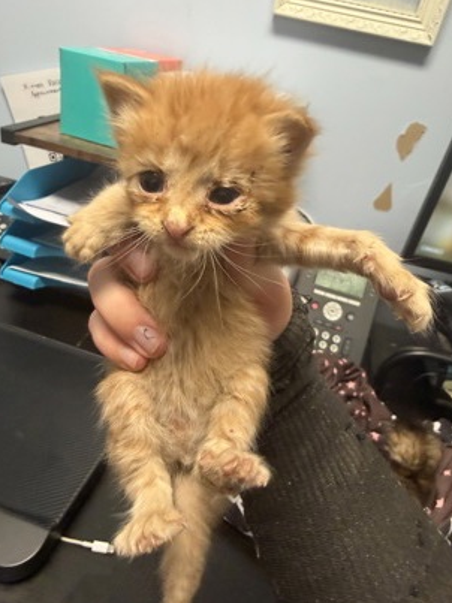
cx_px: 227
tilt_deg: -26.4
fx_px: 435
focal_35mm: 25
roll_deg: -11.6
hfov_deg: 54.9
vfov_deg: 69.4
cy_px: 311
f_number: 2.2
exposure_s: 1/64
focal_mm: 2.22
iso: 320
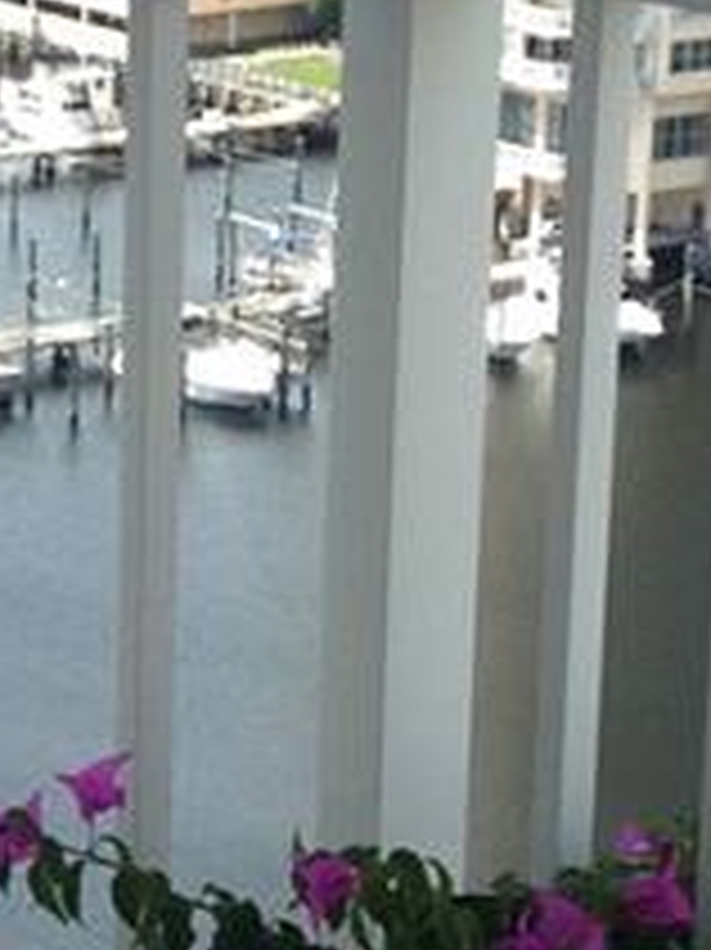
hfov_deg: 7.8
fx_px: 5154
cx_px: -36
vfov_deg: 10.4
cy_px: 1130
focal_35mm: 188
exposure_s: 1/951
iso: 50
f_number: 2.4
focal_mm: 4.12
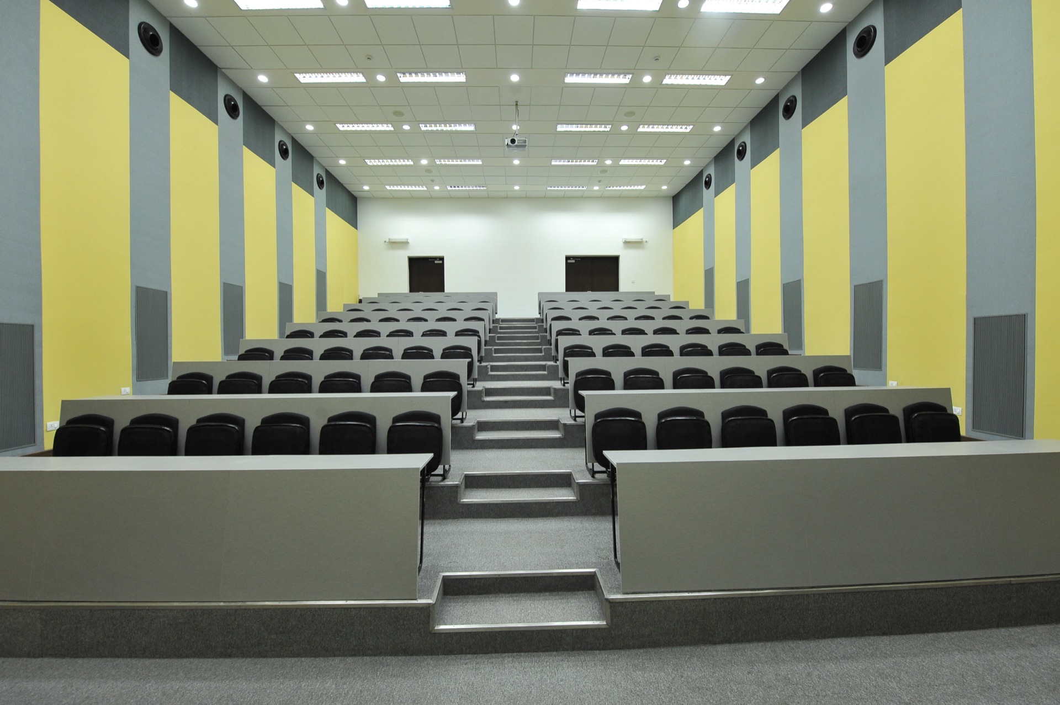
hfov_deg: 104.3
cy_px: 352
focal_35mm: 14
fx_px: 412
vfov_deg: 81.1
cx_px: 530
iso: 1600
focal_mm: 14
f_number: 6.3
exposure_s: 1/80
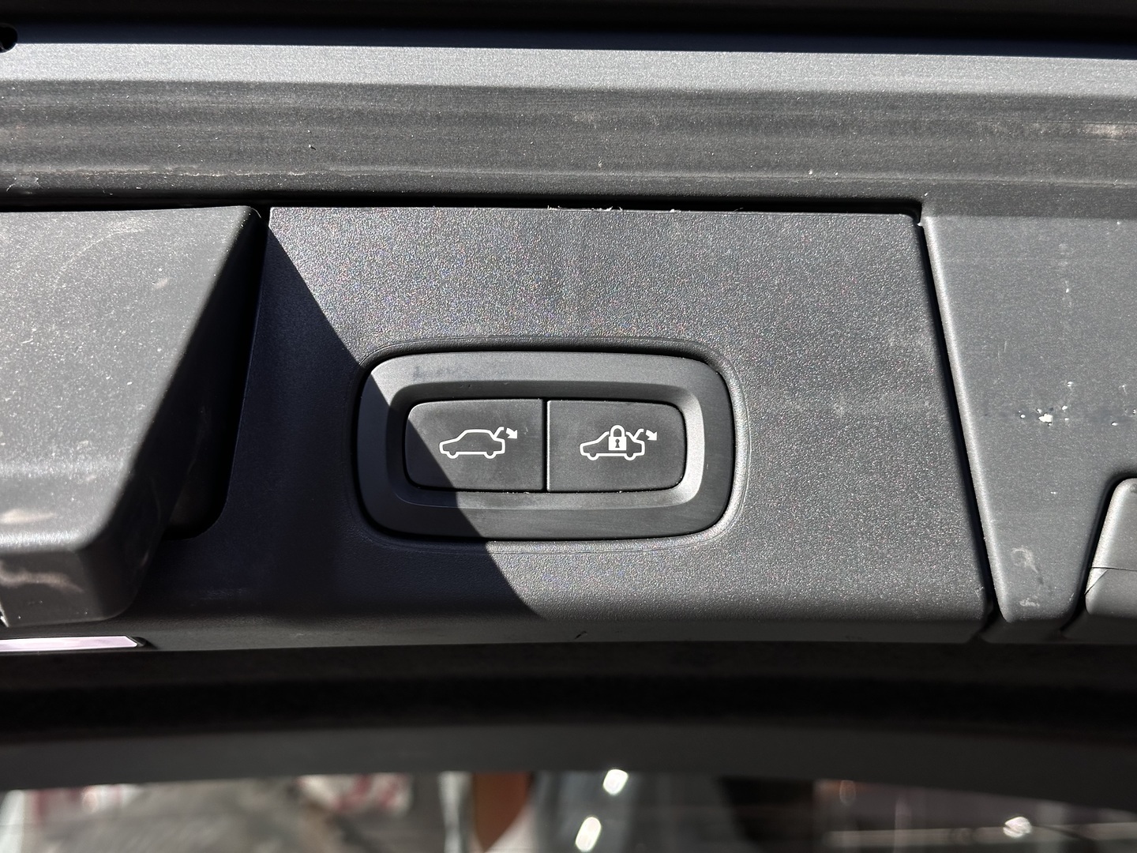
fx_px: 1577
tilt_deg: +19.2
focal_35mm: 48
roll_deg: +2.9
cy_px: 426
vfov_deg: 30.3
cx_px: 568
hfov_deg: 39.7
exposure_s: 1/251
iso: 64
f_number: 1.78
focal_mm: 6.86
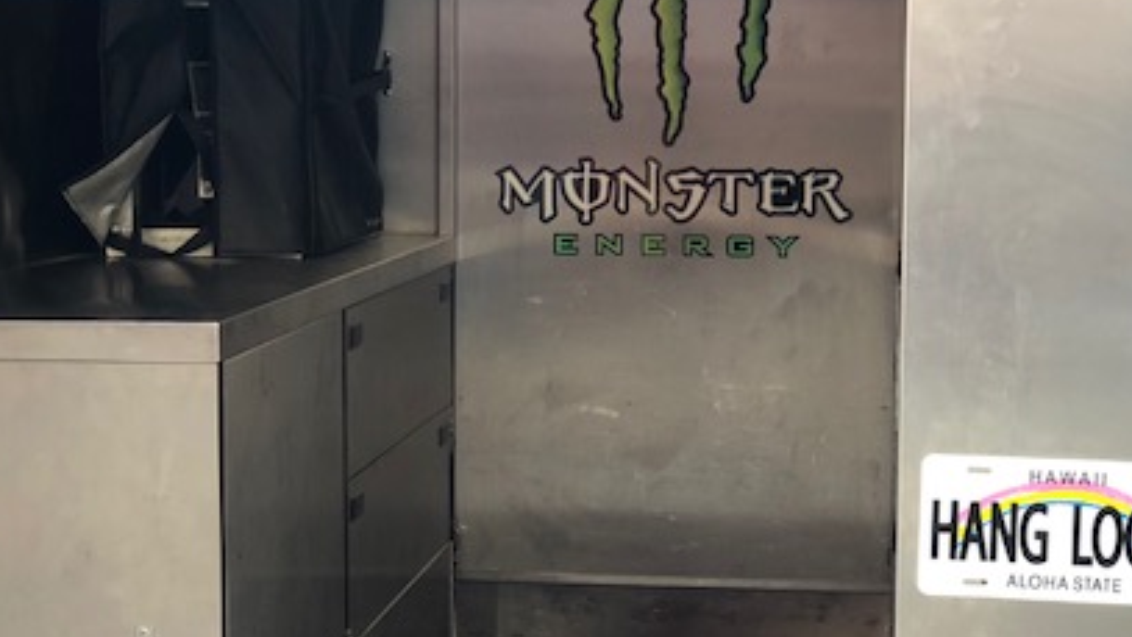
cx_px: 498
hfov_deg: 23.9
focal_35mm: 89
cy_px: 337
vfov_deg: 13.6
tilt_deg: -5.5
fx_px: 2672
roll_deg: +1.5
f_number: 2.4
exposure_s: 1/60
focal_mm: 6
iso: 40
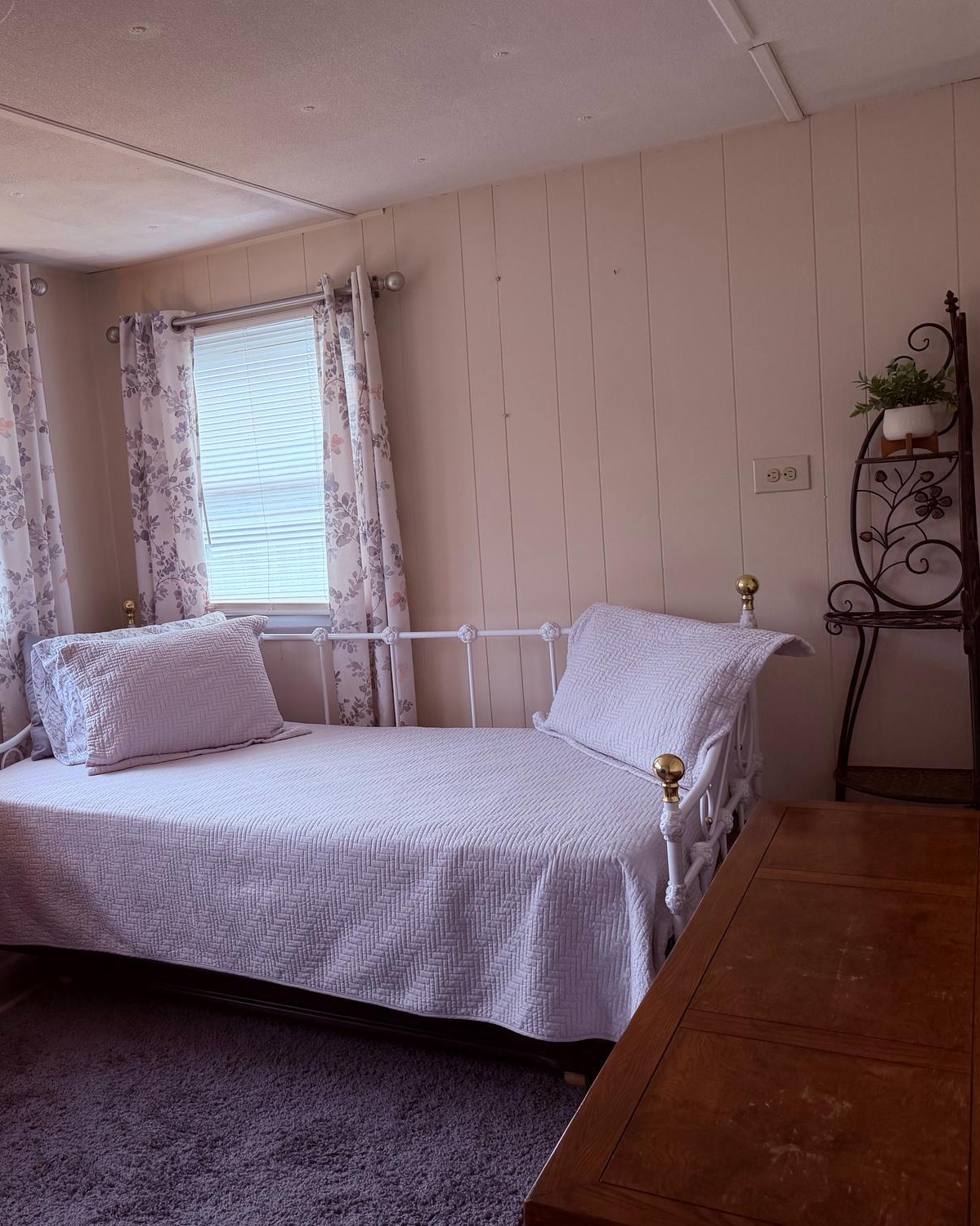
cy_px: 603
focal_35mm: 32
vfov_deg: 55.7
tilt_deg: -6.2
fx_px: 1160
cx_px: 207
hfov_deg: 43.8
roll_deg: +5.9
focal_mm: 6.76
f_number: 1.78
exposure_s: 1/129
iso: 160
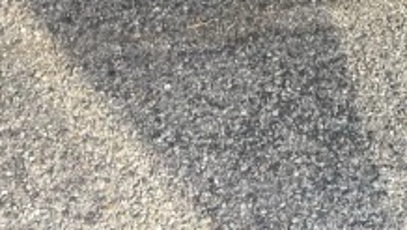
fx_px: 1037
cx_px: 131
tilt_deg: -20.8
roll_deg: +0.3
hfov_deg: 22.1
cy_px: -327
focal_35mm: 96
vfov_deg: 10.7
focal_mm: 6.76
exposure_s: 1/172
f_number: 1.78
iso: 64
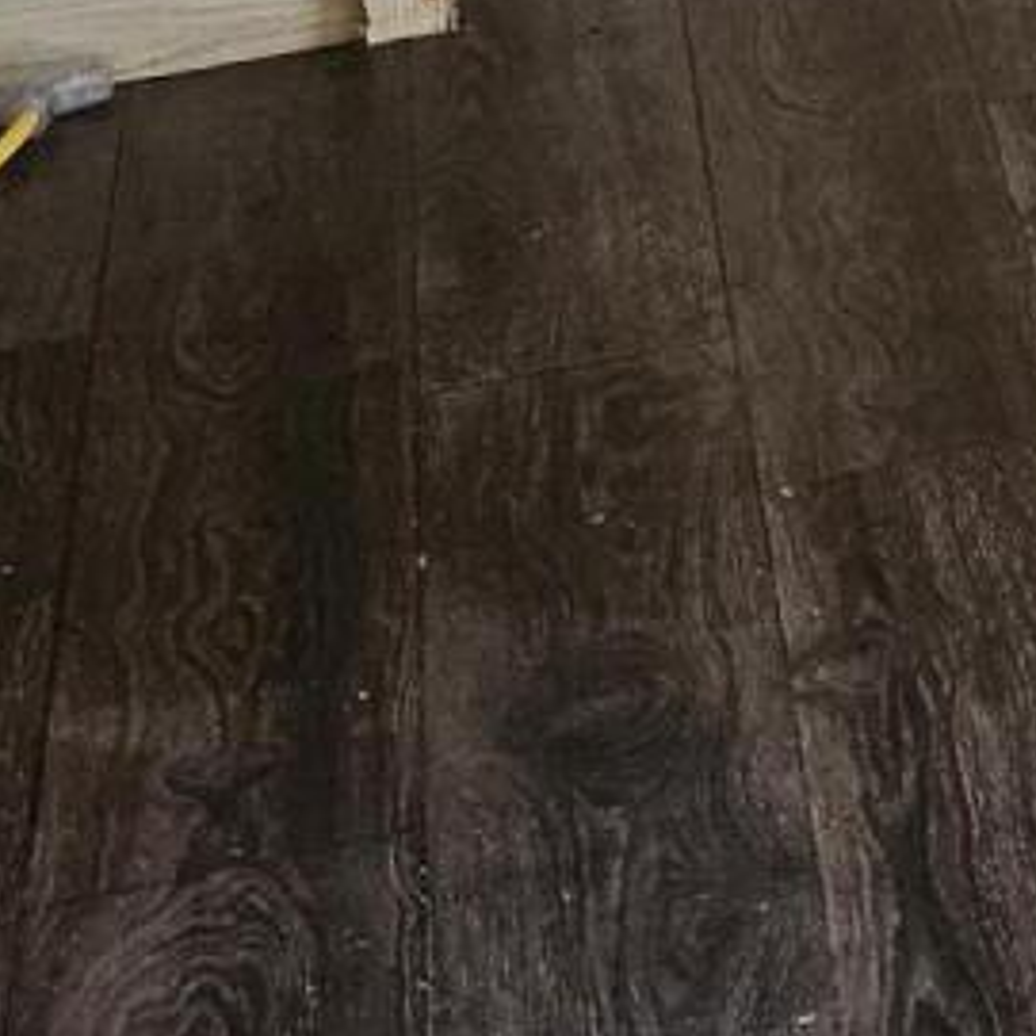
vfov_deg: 10.5
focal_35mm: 150
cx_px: 2798
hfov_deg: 9.7
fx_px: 5079
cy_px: -1185
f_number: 1.8
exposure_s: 1/120
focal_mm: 5.4
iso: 160
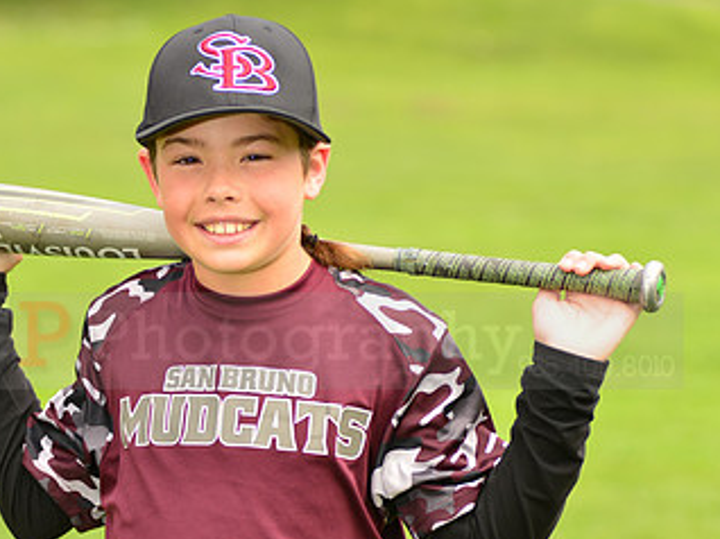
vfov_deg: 6.3
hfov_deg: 8.4
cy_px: 323
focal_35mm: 237
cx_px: 245
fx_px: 4926
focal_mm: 135
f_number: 5
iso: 100
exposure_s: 1/250
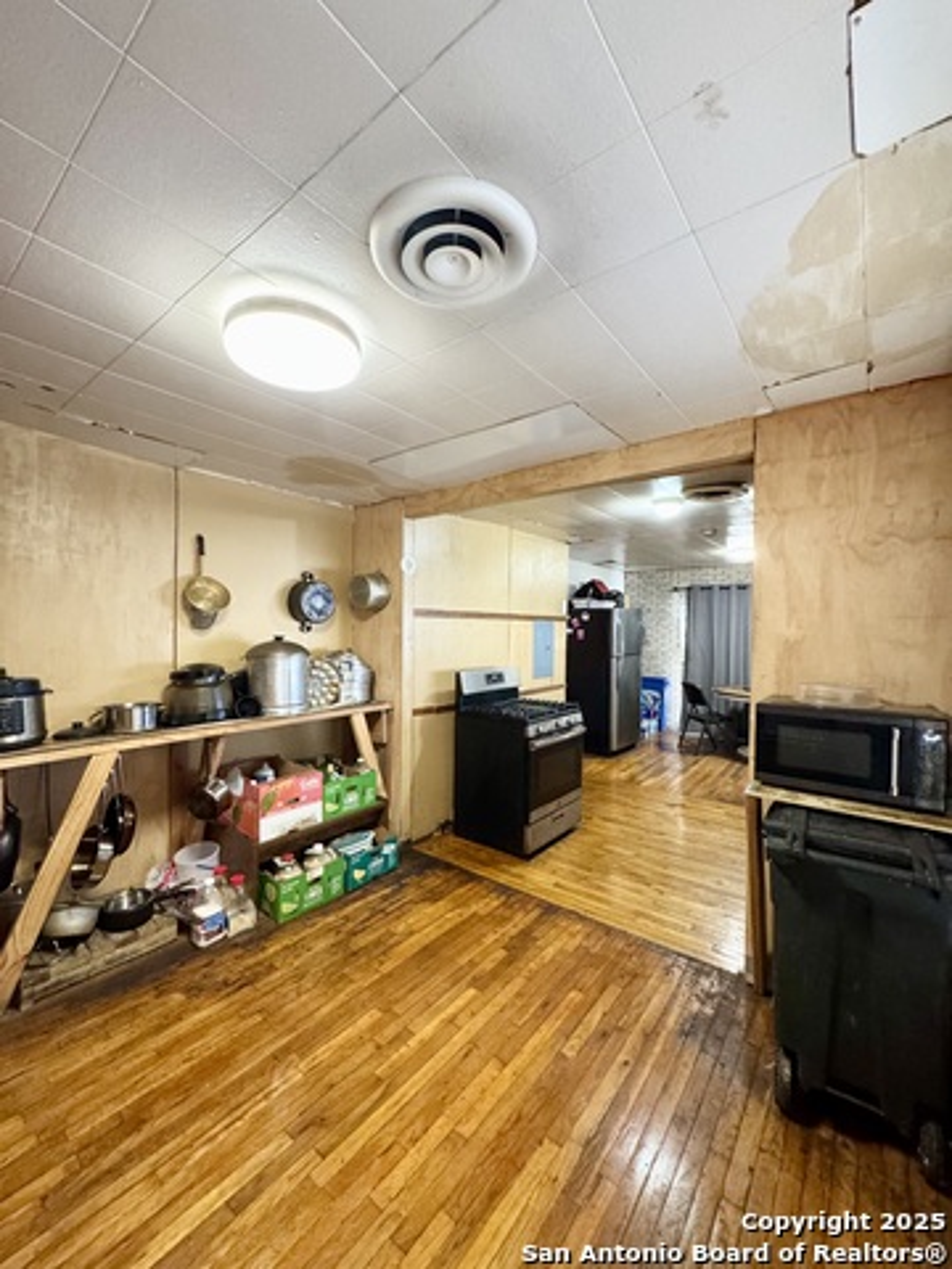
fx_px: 513
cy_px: 634
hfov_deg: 85.7
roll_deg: -1.6
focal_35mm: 14
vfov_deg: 102.1
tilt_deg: -1.5
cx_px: 476
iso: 1000
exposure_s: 1/60
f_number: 2.2
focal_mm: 2.22
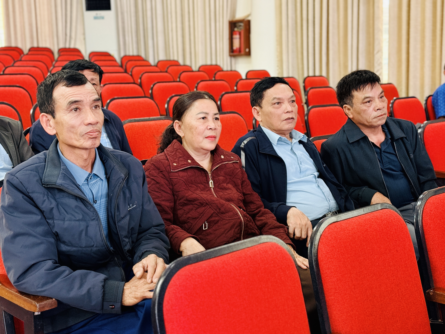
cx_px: 222
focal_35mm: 48
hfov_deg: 39.7
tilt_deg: -7.9
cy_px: 167
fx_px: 617
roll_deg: +1.1
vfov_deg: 30.3
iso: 250
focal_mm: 6.76
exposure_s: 1/44
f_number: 1.78
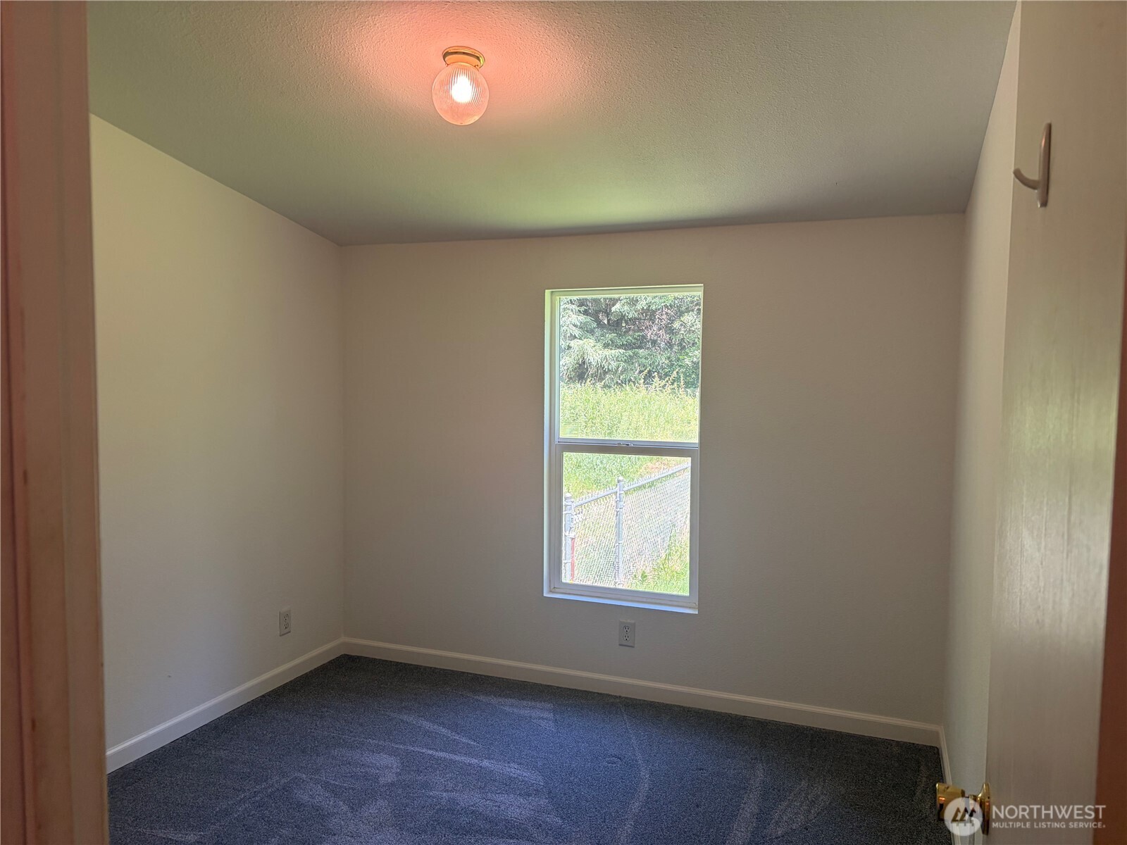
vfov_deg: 53.1
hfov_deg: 67.3
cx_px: 564
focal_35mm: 26
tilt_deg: -3.3
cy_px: 422
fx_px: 846
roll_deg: -1.6
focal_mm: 5.96
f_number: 1.6
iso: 125
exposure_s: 1/133
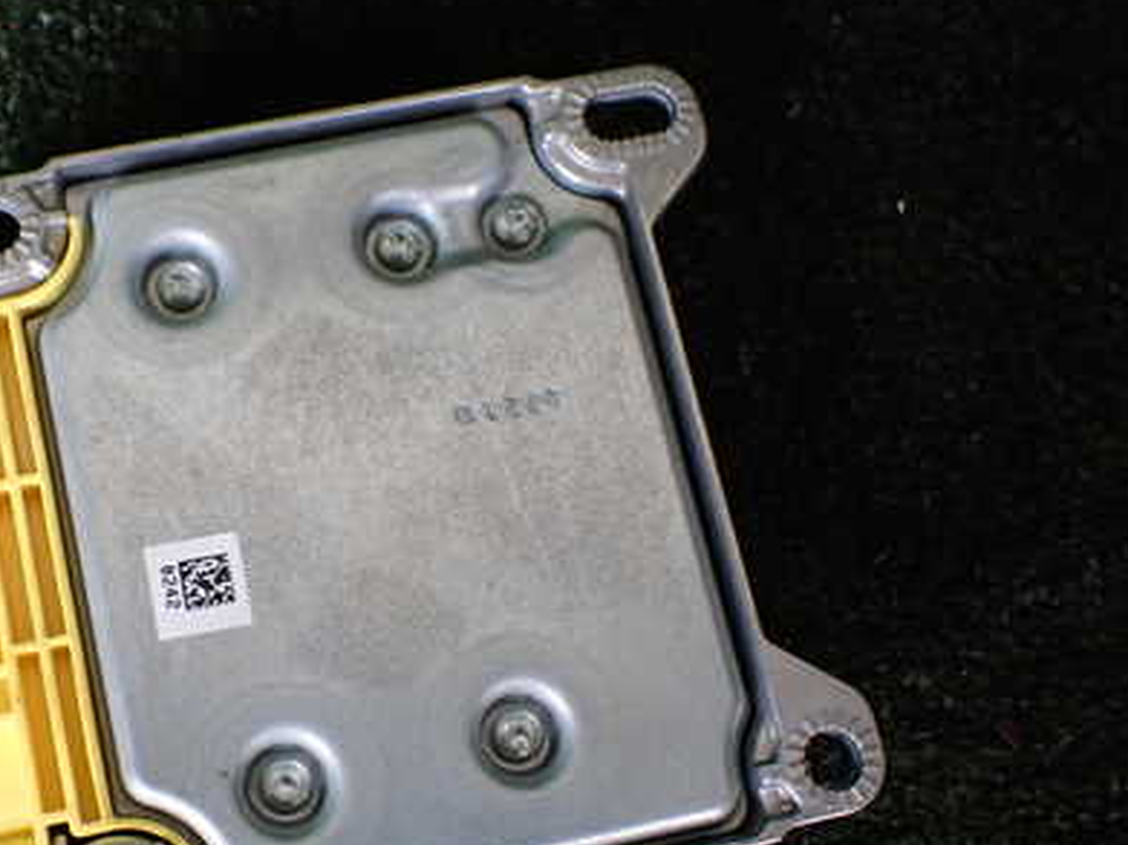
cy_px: 516
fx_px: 1499
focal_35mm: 46
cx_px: 286
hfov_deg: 40.1
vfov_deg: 31.4
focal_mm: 5.4
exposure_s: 1/125
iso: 400
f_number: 2.3
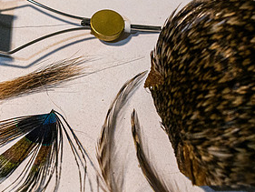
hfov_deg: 21.3
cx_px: 128
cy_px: 68
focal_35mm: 92
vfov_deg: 16.0
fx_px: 678
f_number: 4
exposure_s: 1/160
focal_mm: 27
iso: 1600
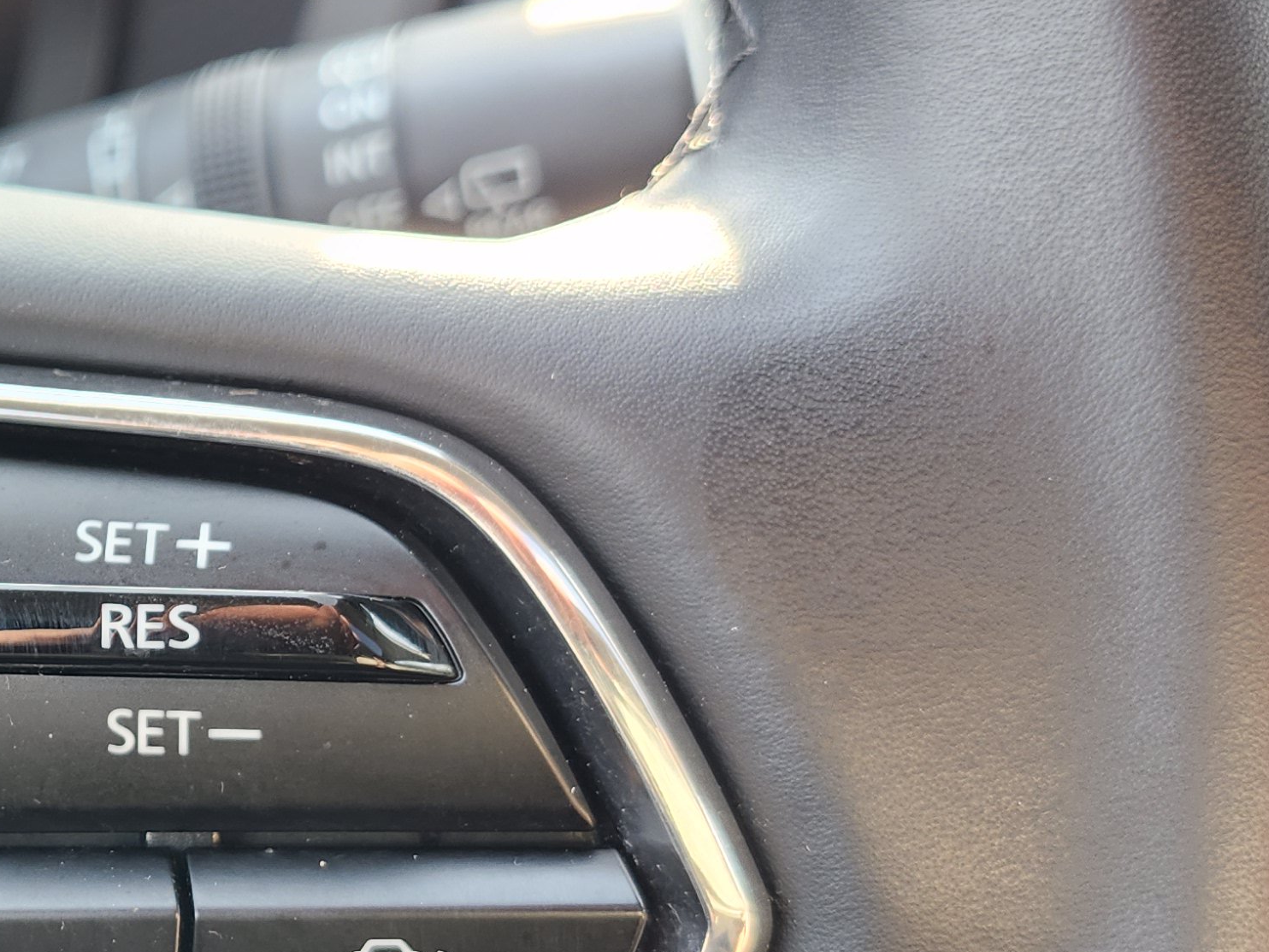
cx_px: 17
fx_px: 2273
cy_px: 606
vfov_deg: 23.6
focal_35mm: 62
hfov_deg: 29.3
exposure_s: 1/120
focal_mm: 5.54
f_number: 1.8
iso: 125
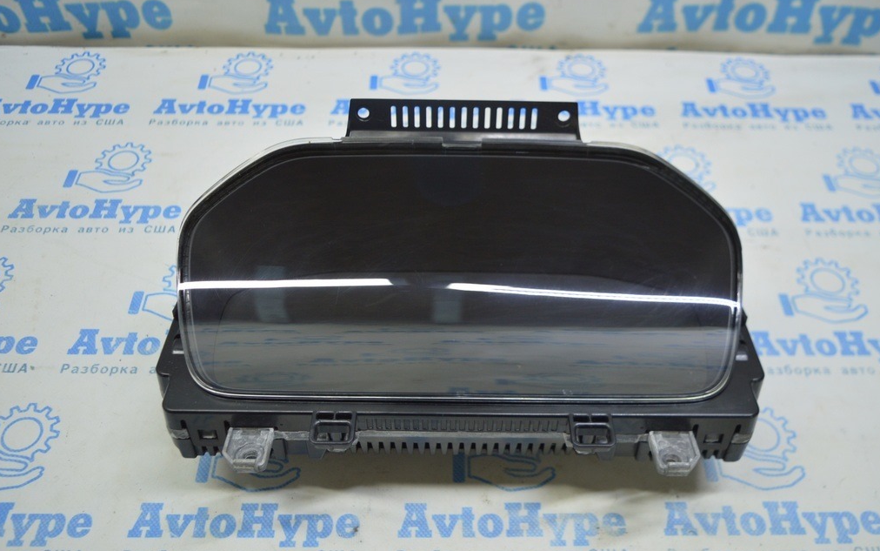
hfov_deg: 56.7
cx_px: 441
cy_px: 294
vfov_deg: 37.3
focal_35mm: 34
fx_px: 816
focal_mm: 22
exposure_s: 1/50
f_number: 3.8
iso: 400
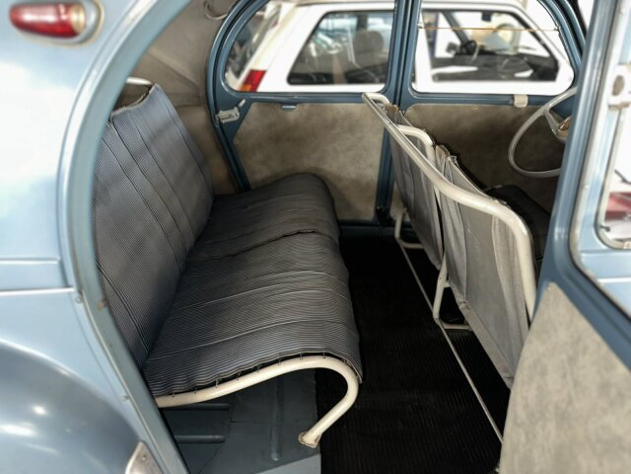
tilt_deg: -28.4
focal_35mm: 24
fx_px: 437
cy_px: 237
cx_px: 316
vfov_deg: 56.8
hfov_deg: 71.6
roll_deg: -0.3
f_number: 1.78
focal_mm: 6.86
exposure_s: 1/9
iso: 160
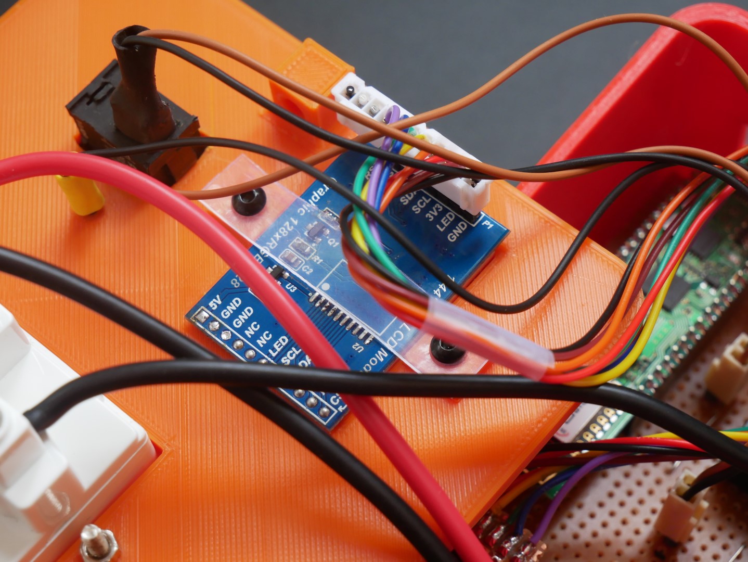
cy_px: 281
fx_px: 1686
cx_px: 374
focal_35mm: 78
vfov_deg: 18.9
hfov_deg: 25.0
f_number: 5.4
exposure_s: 1/200
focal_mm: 39
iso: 800
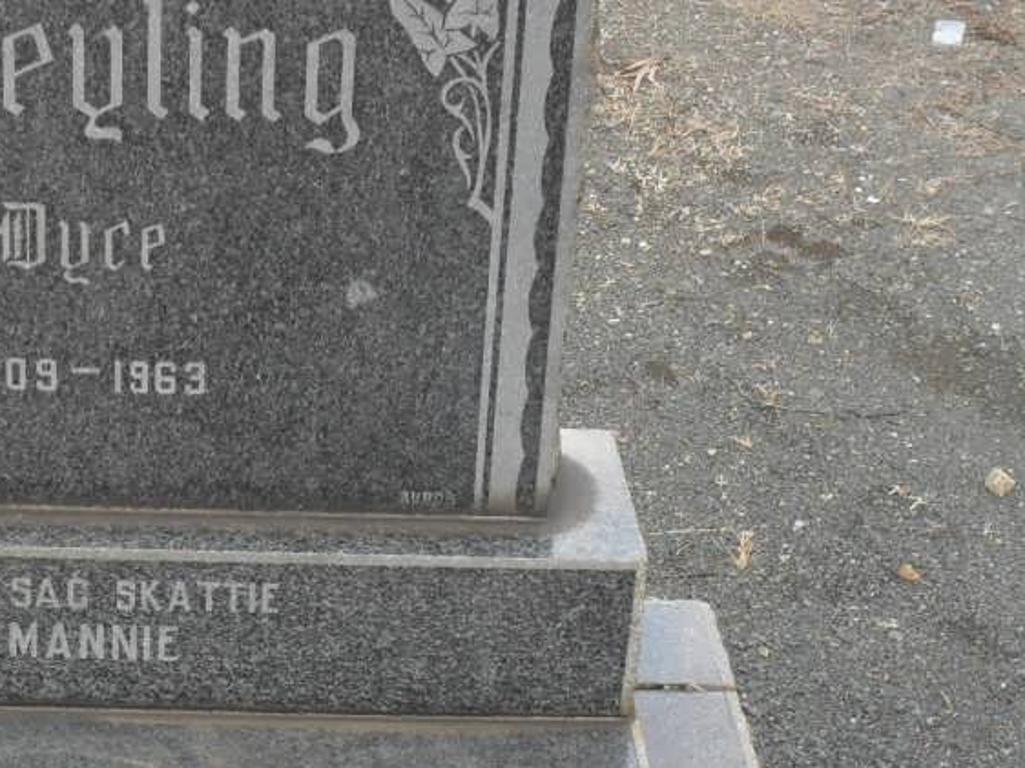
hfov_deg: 20.6
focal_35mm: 94
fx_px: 2782
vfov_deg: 15.7
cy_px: 441
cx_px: 153
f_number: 4.5
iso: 100
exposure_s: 1/45
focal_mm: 7.8
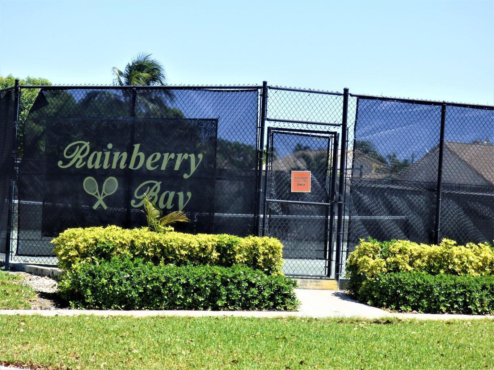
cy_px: 185
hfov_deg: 18.7
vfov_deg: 14.1
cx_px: 247
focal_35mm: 105
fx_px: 1499
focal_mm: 17.43
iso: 100
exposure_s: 1/320
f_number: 4.8
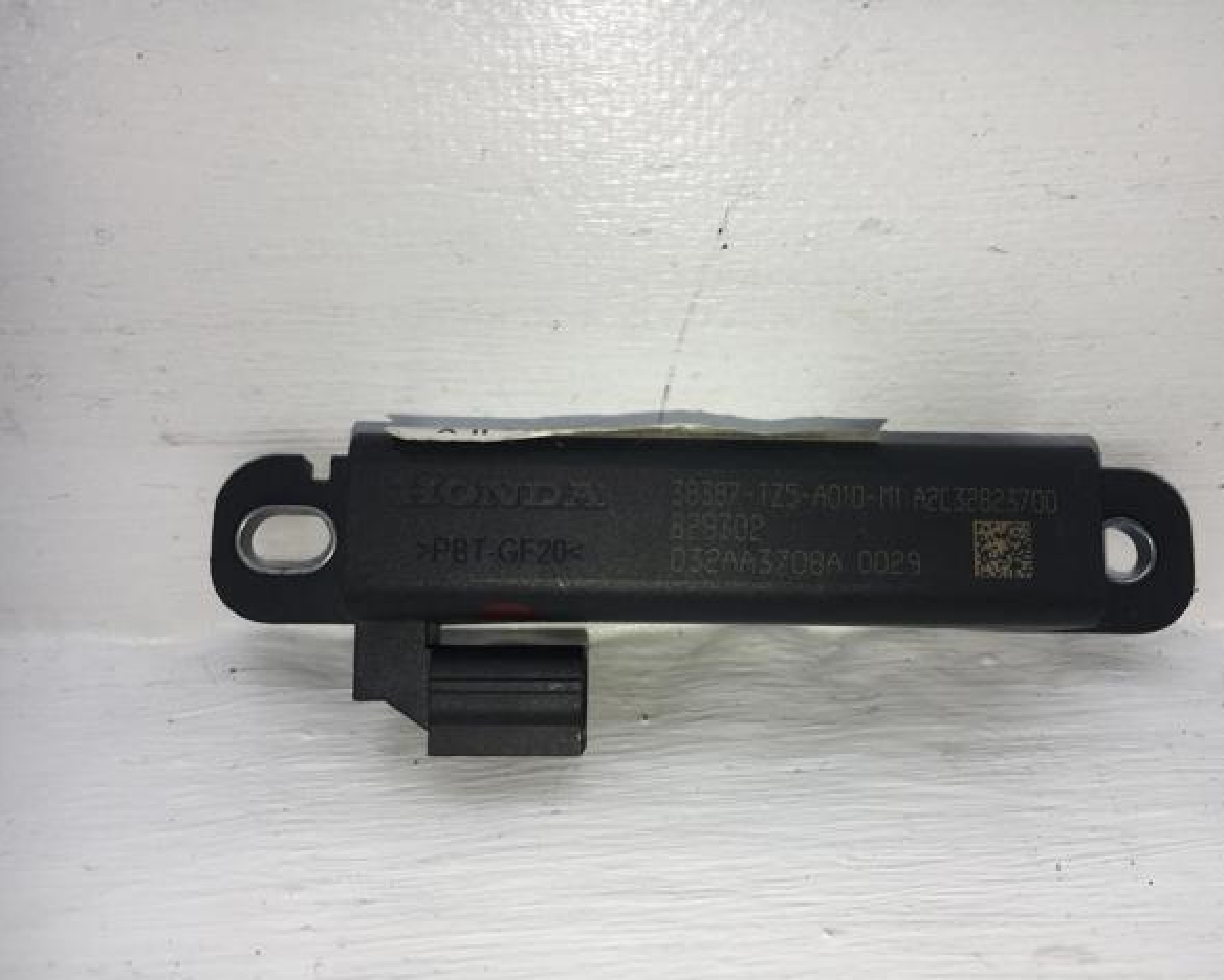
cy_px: 486
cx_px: 669
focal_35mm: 31
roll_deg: +0.1
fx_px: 1124
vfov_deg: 47.2
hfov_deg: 57.1
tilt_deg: -26.1
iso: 25
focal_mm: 4.15
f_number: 2.2
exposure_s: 1/686
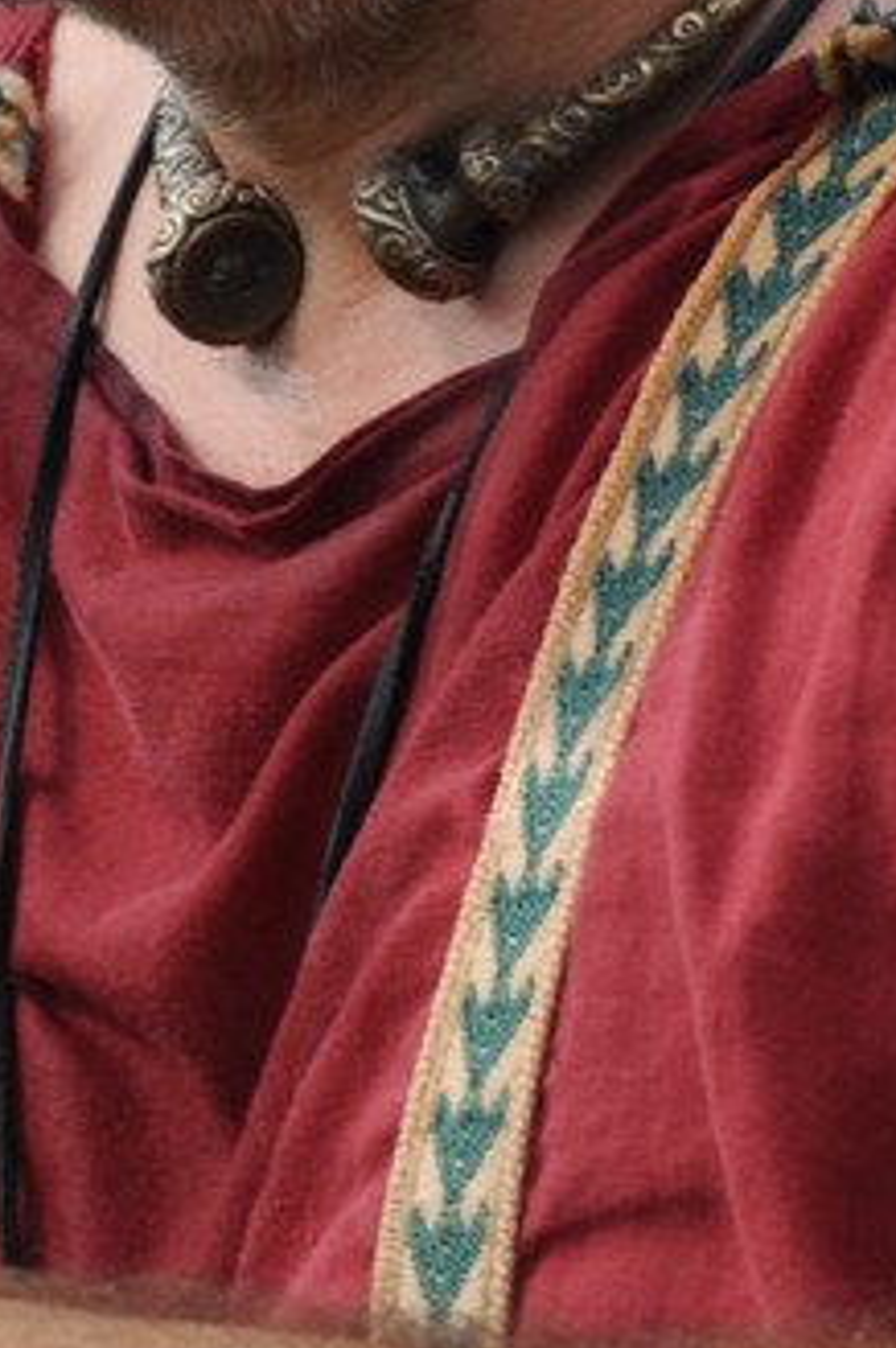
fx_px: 48782
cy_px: -672
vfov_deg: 1.6
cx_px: 1231
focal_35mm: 1304
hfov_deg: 1.1
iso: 200
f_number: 5.6
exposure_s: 1/500
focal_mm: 190
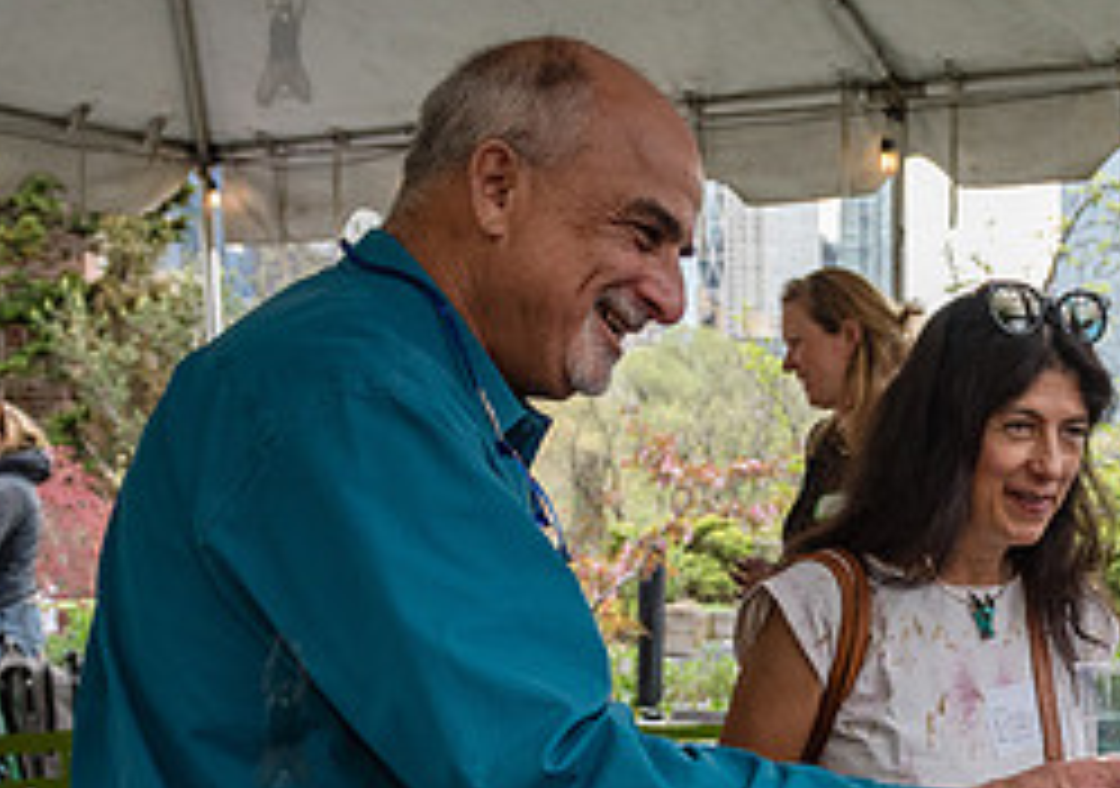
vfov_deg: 21.9
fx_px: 1962
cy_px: 772
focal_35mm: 62
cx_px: 1034
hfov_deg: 30.3
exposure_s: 1/400
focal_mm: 24
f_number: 4
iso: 640
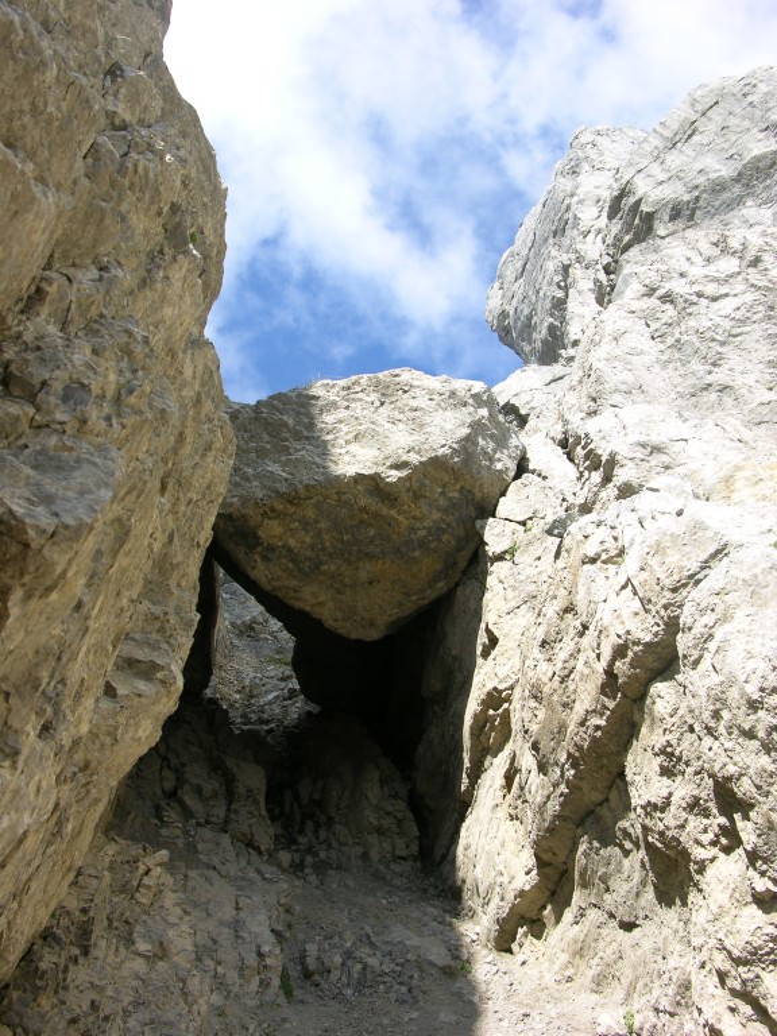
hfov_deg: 40.7
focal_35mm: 35
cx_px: 388
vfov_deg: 52.6
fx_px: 1047
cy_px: 518
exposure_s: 1/140
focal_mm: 9
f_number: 5
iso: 50
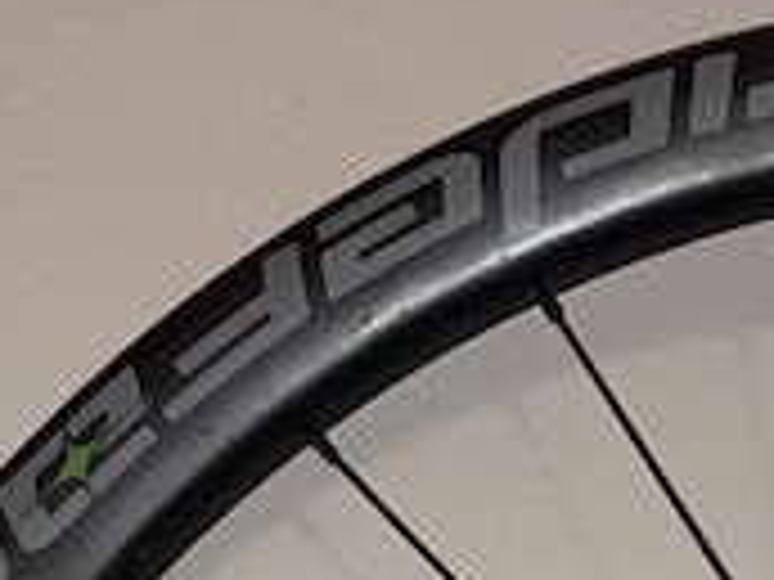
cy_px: 1322
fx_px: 2706
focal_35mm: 121
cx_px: 1134
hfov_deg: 15.2
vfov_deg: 10.7
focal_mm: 4.2
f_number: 1.6
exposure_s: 1/20
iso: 50
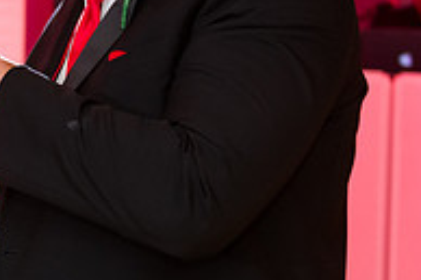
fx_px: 1706
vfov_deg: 9.3
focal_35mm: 146
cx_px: -96
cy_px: 34
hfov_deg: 13.6
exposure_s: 1/125
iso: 1000
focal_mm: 44
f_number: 3.2
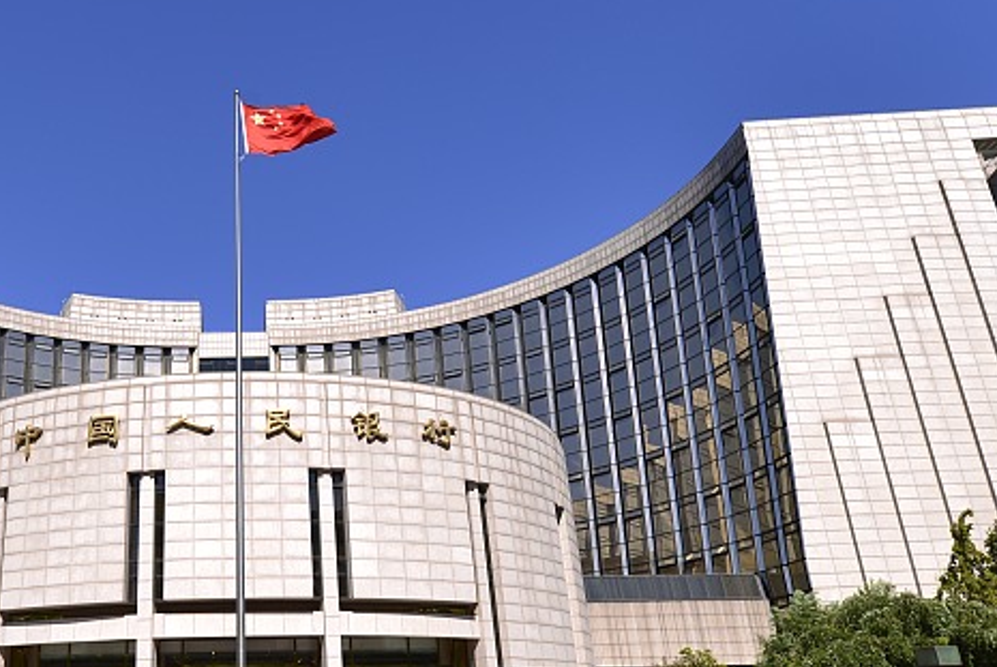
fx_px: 915
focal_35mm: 33
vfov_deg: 40.0
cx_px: 247
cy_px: 358
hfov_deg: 54.4
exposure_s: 1/125
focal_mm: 15
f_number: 8
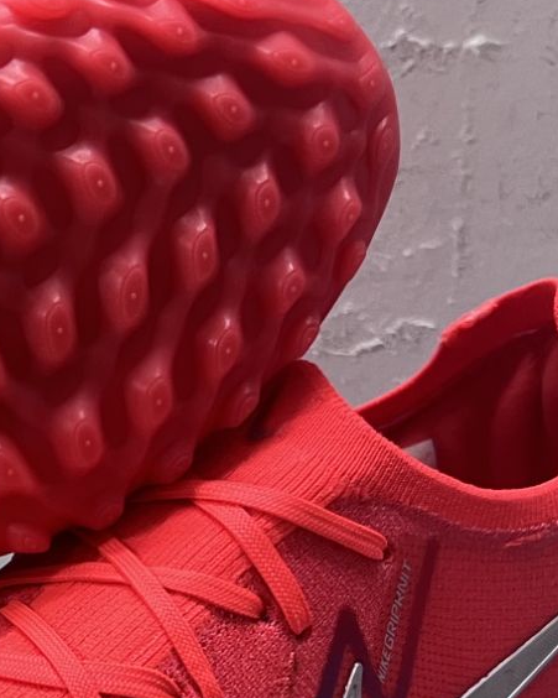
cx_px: -83
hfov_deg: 16.5
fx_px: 1858
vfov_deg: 20.8
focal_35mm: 90
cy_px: 632
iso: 100
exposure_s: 1/50
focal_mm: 5.7
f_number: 1.5
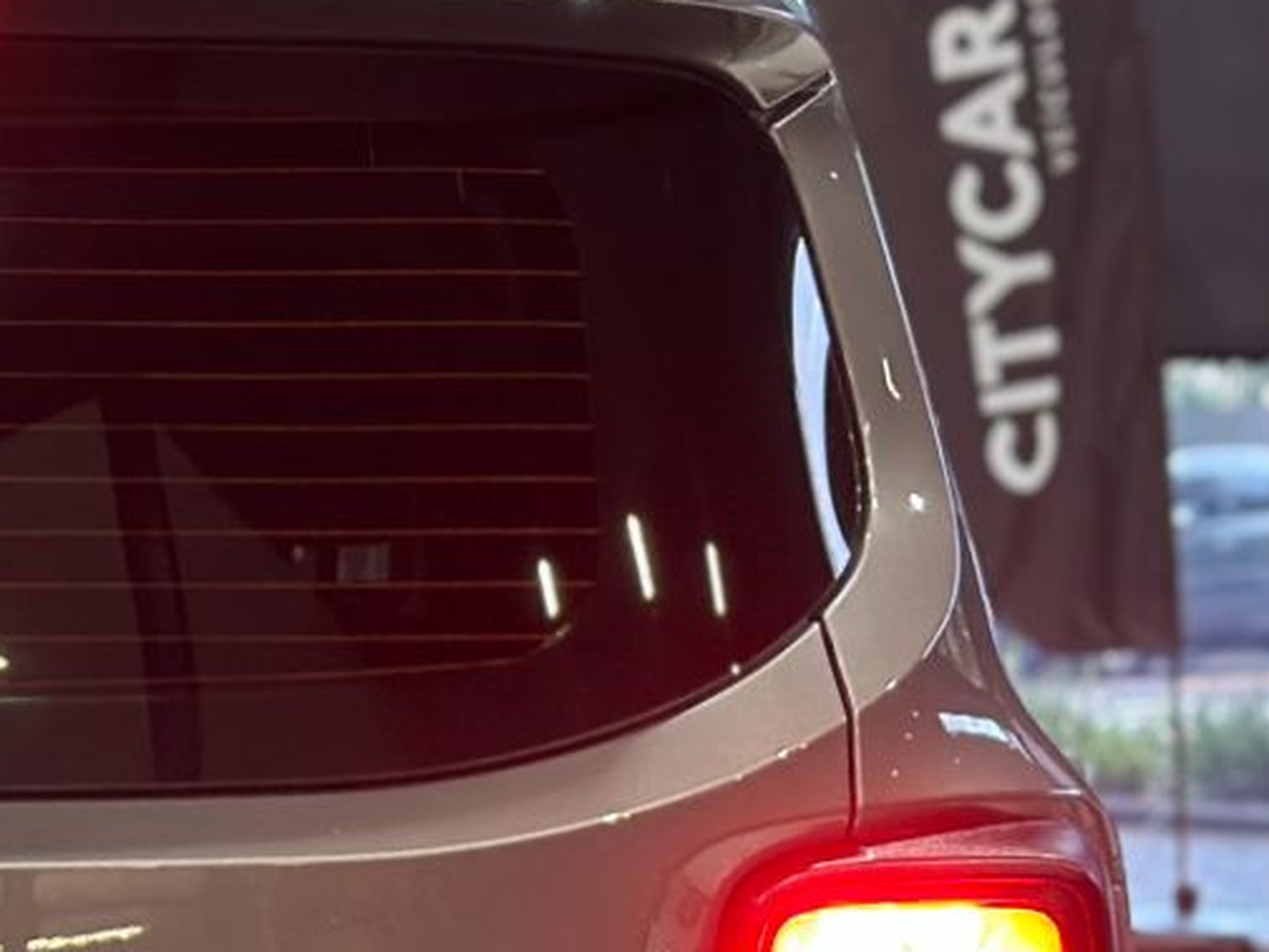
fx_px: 6709
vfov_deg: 8.0
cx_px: -269
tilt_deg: -9.8
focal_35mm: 183
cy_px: 1357
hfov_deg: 10.6
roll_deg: -0.8
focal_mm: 6.86
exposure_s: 1/56
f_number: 1.78
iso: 160
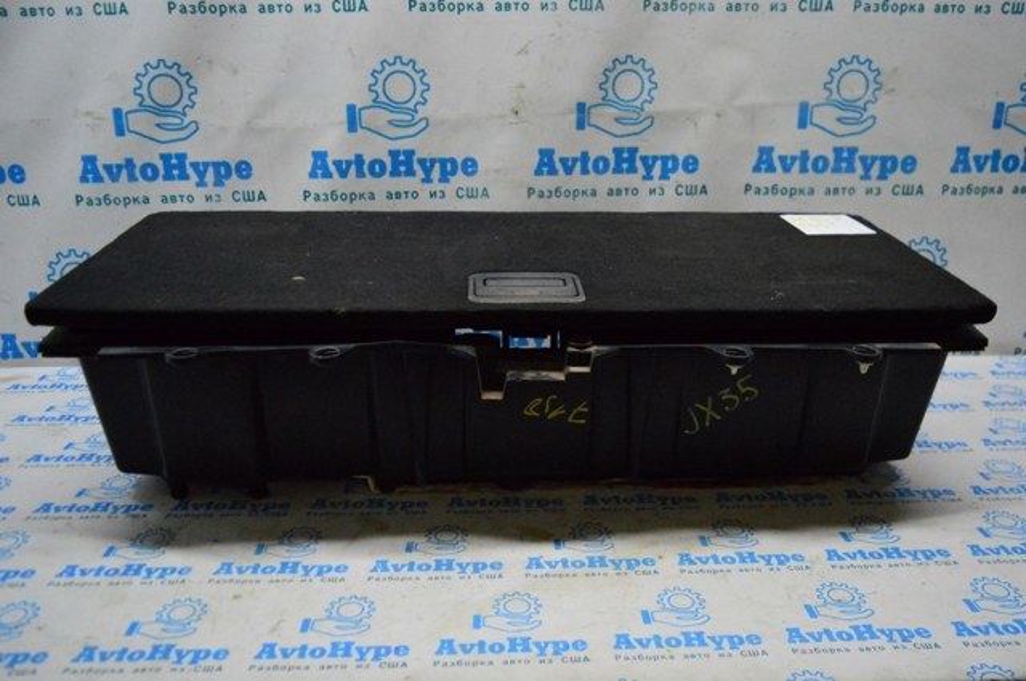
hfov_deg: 59.6
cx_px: 513
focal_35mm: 32
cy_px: 340
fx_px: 897
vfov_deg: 41.6
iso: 6400
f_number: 3.8
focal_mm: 21
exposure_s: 1/1000
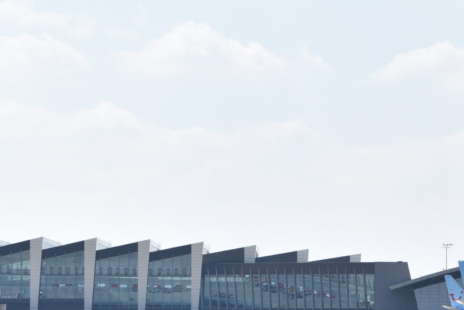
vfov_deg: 7.4
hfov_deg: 11.1
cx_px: 358
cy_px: 196
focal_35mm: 185
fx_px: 2385
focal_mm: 52
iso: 200
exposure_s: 1/500
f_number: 11
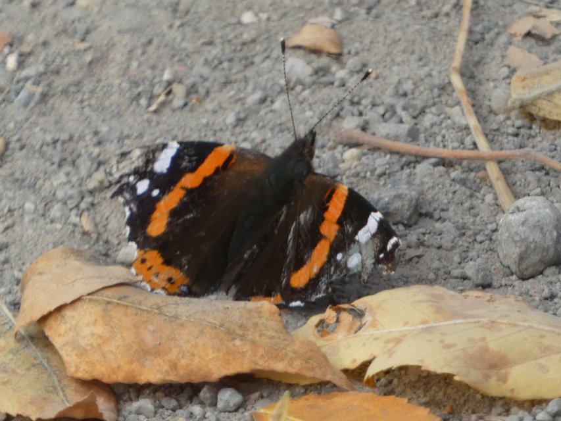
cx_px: 280
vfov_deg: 1.4
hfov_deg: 1.8
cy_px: 210
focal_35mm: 1086
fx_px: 17603
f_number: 5.7
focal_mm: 194.6
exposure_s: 1/125
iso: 160
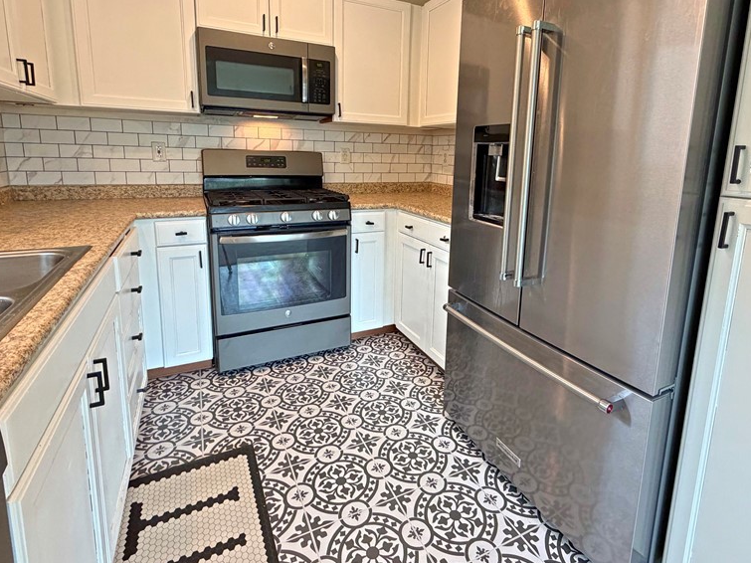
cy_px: 221
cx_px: 404
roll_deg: -1.2
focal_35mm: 19
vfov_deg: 67.9
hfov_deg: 84.5
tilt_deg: -9.3
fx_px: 412
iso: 250
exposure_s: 1/120
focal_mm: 2.22
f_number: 2.2
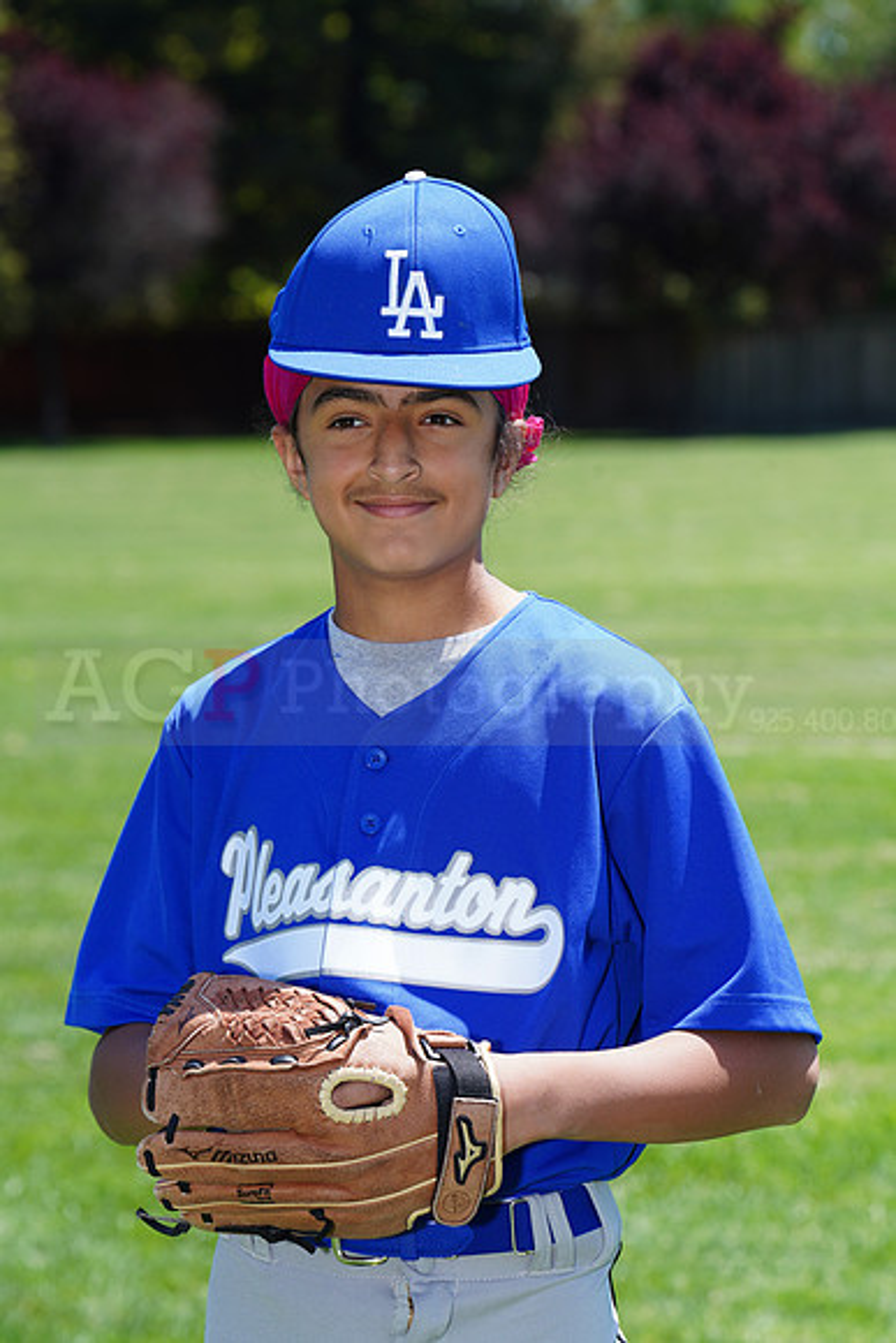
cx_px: 448
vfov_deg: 11.4
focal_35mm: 181
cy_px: 672
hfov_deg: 7.6
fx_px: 6753
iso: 200
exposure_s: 1/200
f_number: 9
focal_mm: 181
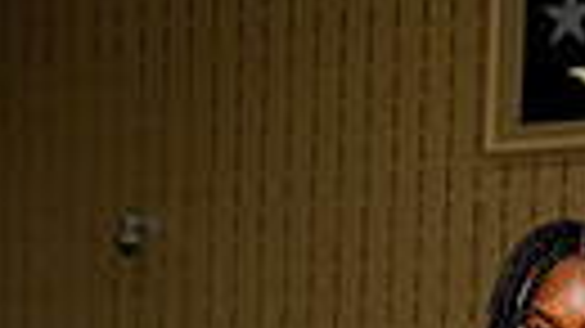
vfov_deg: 8.3
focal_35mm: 131
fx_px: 2031
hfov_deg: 16.3
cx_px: 410
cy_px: 858
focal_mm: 36
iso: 400
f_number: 5.6
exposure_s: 1/250
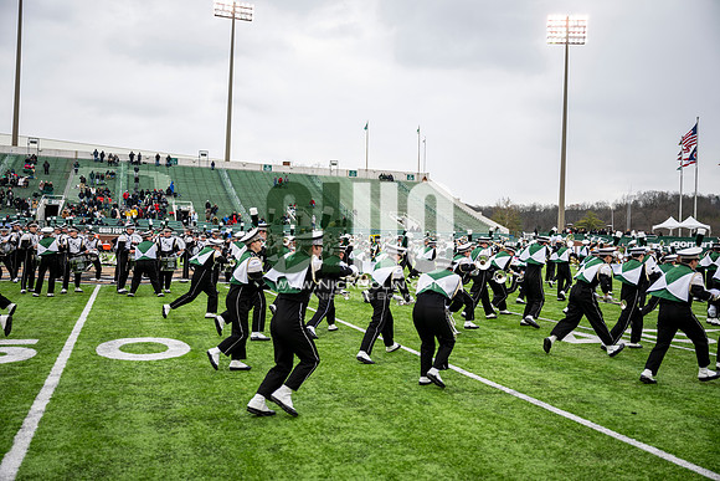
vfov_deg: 40.6
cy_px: 240
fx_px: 650
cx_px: 360
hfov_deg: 58.0
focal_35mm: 32
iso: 100
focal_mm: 32.5
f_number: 2.8
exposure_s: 1/500
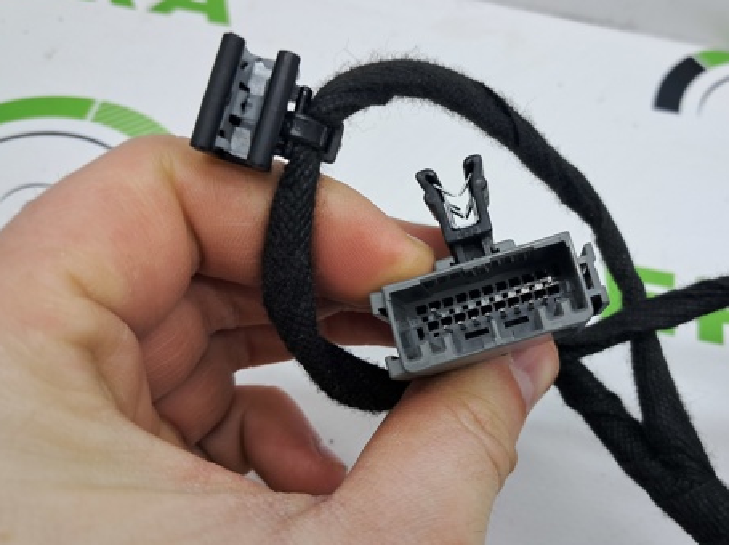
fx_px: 799
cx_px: 482
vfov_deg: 37.6
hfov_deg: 48.3
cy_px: 265
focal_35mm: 38
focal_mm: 4
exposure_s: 1/50
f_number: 1.8
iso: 50
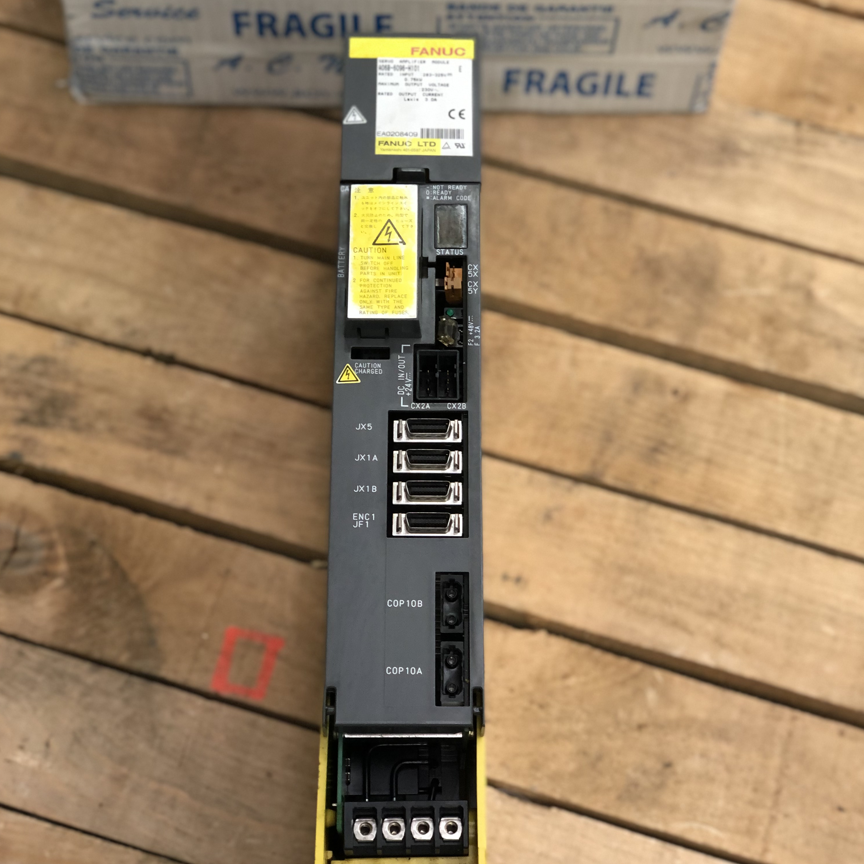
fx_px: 1751
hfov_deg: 27.7
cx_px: 433
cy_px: 354
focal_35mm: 62
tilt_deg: -64.6
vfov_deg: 27.7
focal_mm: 6
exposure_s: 1/33
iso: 100
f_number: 2.4
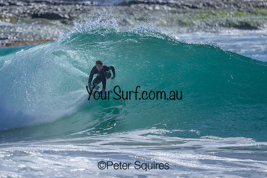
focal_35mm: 943
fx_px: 6998
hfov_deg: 2.2
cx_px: 122
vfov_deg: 1.5
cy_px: 79
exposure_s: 1/2000
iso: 1800
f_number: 6.3
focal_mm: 800
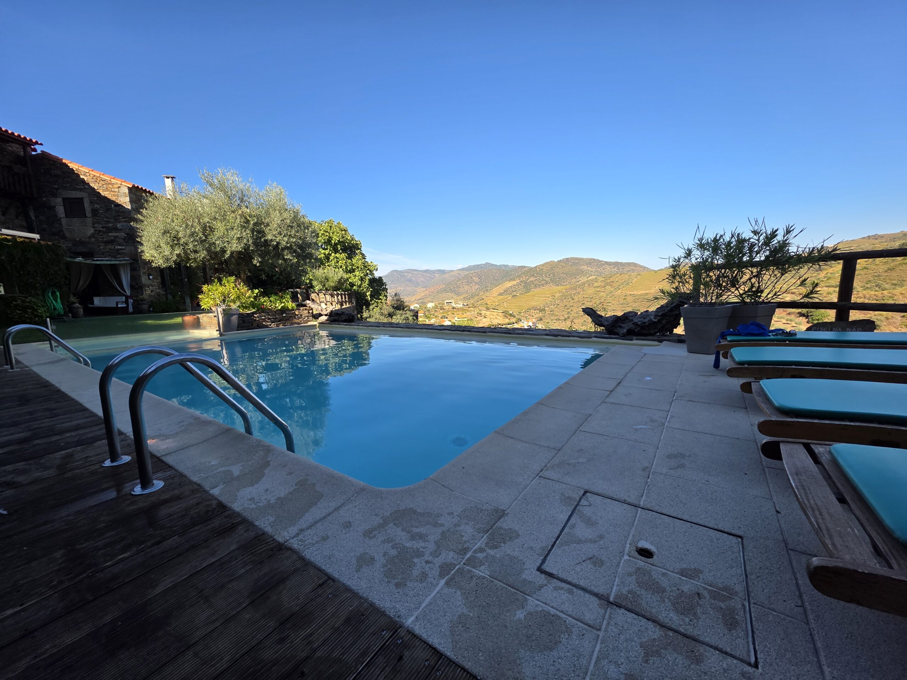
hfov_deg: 106.2
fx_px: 341
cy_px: 340
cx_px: 454
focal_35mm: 13
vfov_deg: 89.9
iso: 40
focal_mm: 2.2
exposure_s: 1/1090
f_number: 1.9
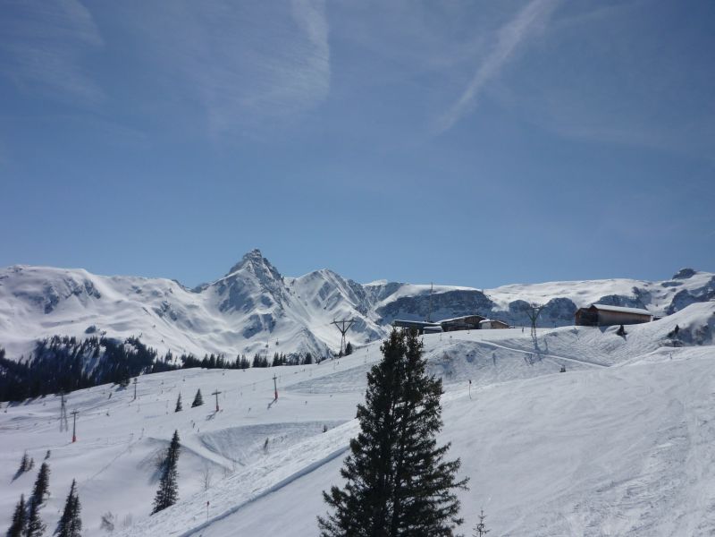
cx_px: 358
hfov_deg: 49.0
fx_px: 785
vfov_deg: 37.7
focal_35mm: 38
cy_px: 268
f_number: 8
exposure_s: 1/800
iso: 100
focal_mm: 6.3
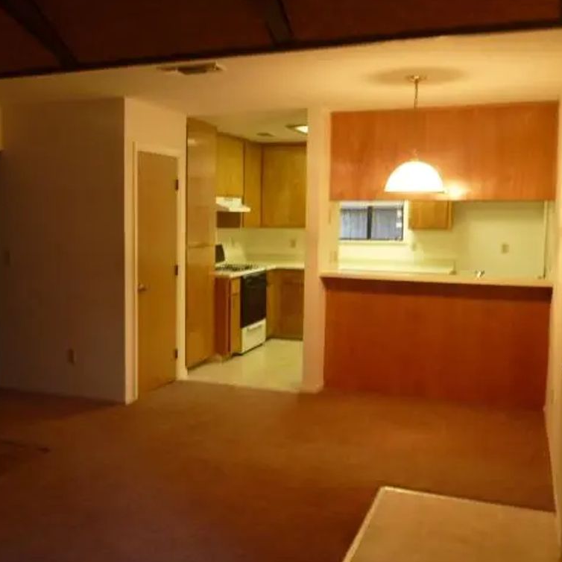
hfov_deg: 45.5
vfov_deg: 46.0
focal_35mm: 36
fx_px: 661
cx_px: 199
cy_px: 280
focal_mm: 5.4
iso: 200
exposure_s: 1/4
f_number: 3.5
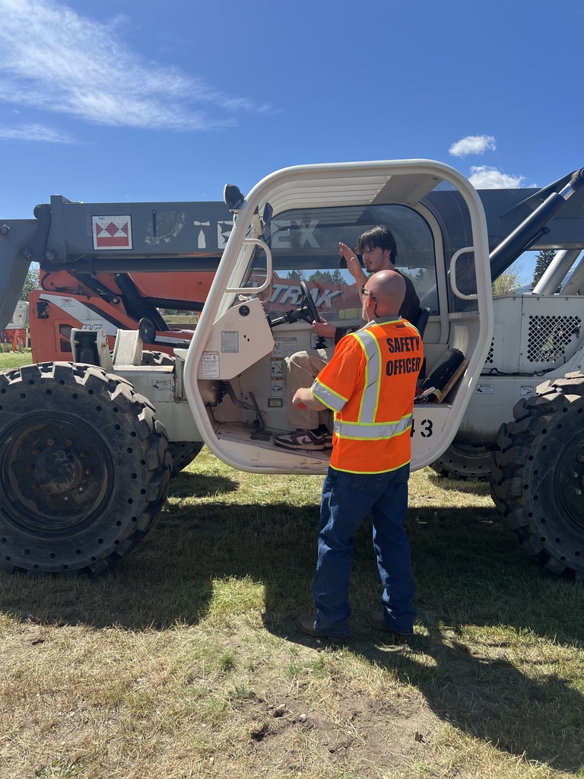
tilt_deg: -6.6
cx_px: 292
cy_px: 390
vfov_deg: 67.3
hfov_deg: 53.1
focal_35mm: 26
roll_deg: -0.6
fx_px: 585
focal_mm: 5.7
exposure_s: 1/2915
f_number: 1.5
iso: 50
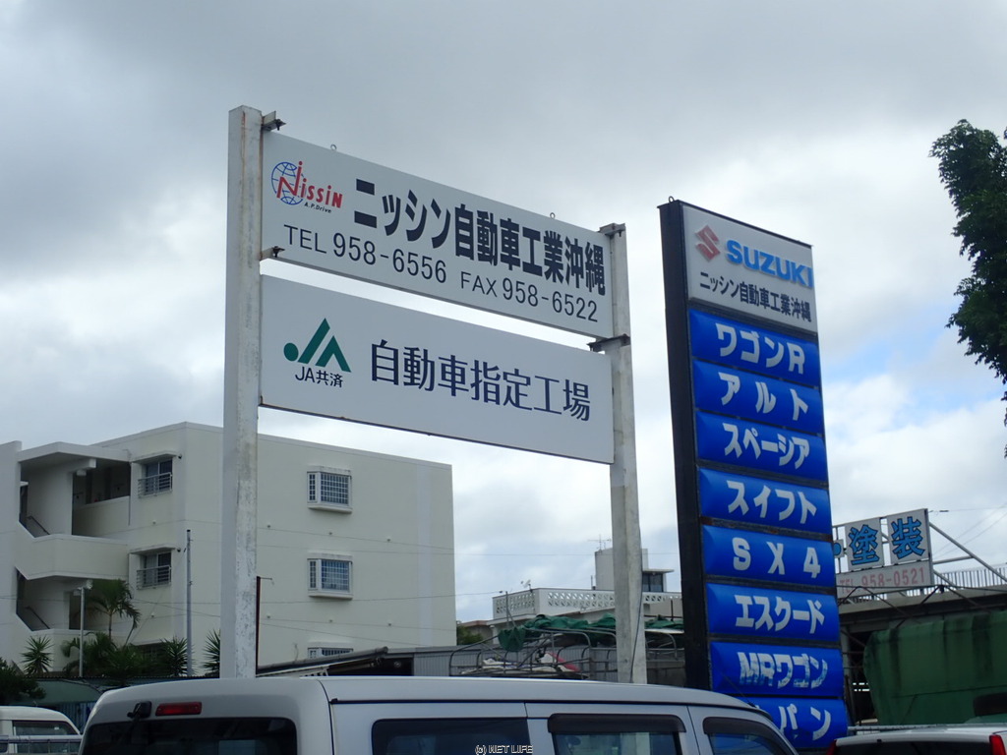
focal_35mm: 57
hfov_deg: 33.8
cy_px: 378
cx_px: 504
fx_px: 1658
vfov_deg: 25.7
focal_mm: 10.29
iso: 100
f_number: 5
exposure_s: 1/400
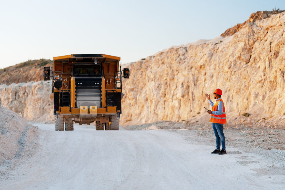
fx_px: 673
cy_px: 95
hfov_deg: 23.9
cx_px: 142
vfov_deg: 16.1
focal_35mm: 85
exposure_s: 1/640
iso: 500
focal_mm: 85
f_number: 2
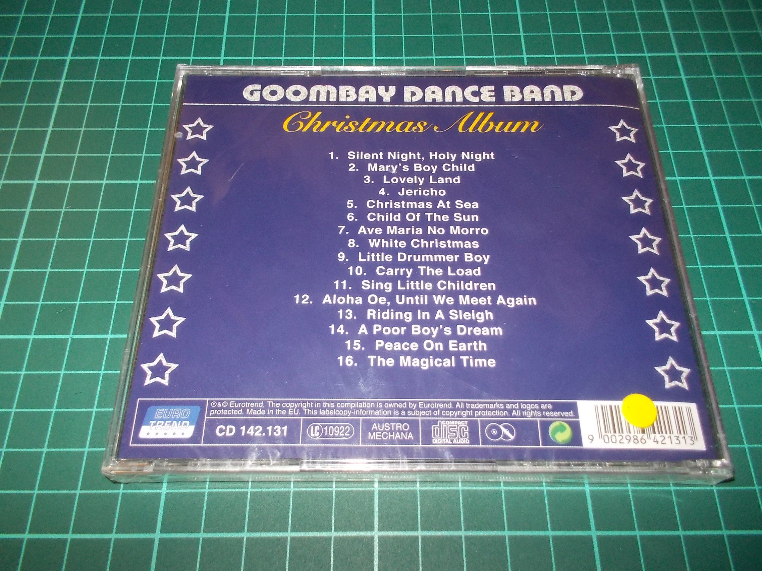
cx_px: 381
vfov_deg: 48.2
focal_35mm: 29
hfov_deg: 61.7
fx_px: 638
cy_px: 286
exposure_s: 1/30
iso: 200
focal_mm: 4.1
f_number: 3.3
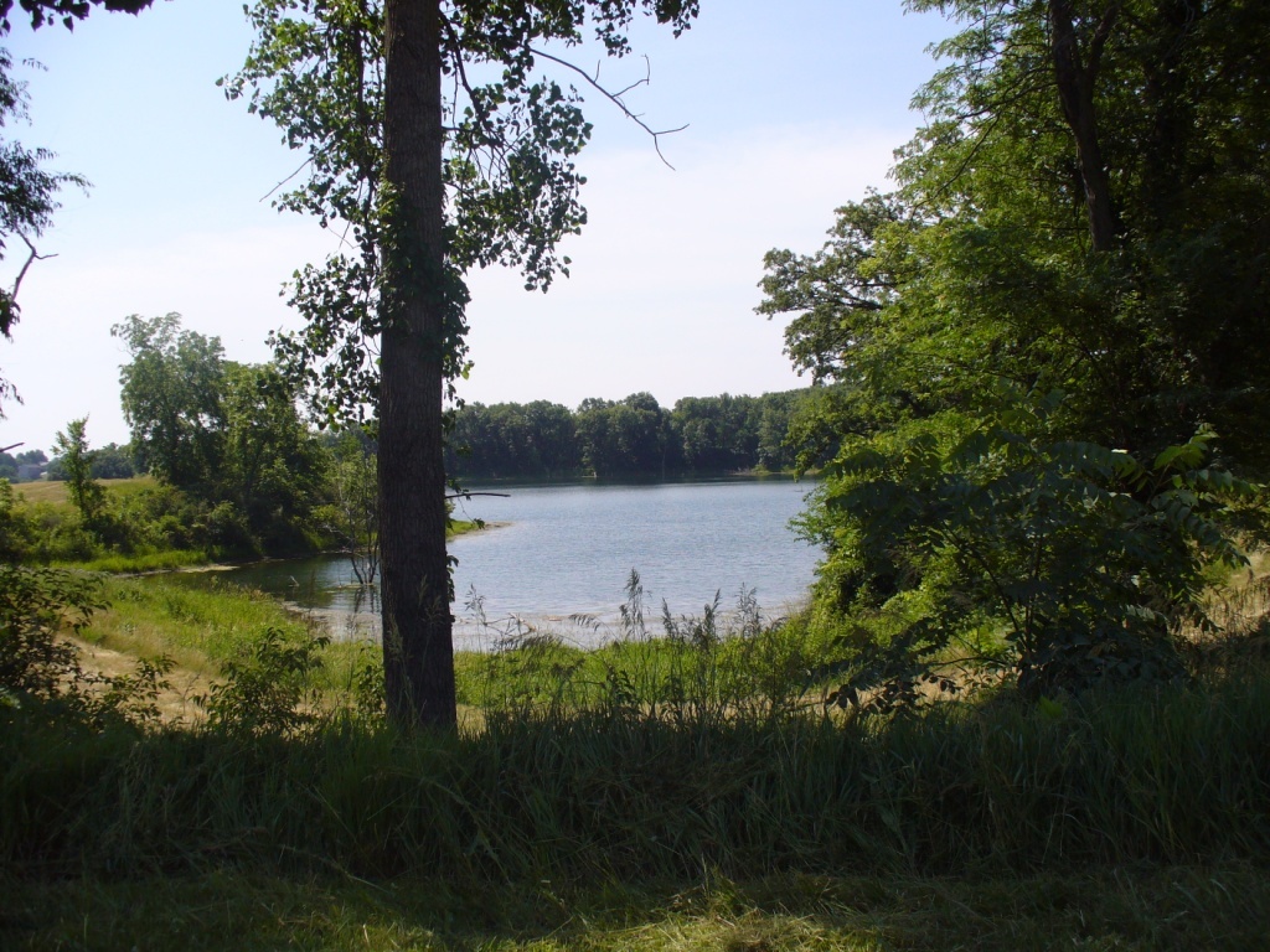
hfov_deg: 50.1
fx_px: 1357
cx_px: 635
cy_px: 476
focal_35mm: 37
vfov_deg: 38.7
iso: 80
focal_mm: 6.1
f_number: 5.6
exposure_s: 1/320
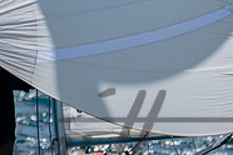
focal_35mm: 1824
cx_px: -63
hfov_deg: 1.1
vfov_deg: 0.8
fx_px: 11804
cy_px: 155
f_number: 5.6
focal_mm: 340
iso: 200
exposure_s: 1/2000
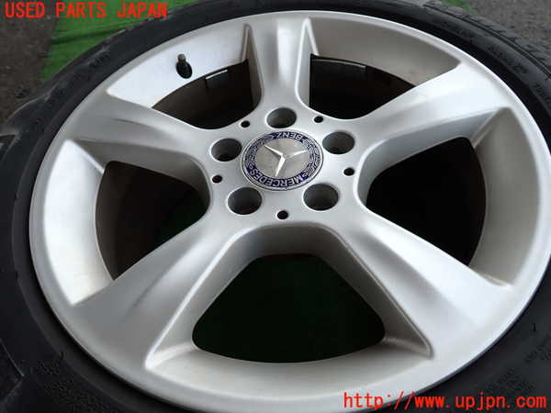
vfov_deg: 54.9
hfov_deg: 69.4
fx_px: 398
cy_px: 206
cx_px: 276
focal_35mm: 25
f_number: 2.8
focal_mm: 4.5
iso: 100
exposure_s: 1/200
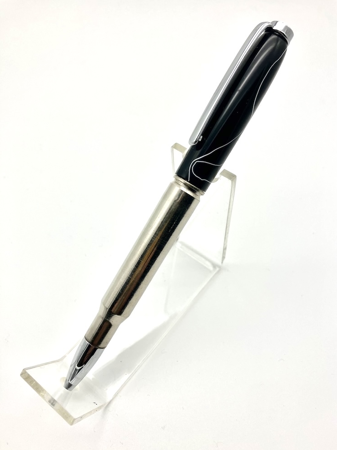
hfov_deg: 48.2
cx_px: 172
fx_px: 376
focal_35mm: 29
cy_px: 231
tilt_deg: -53.7
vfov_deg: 61.6
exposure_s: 1/1012
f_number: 1.8
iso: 32
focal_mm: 3.99
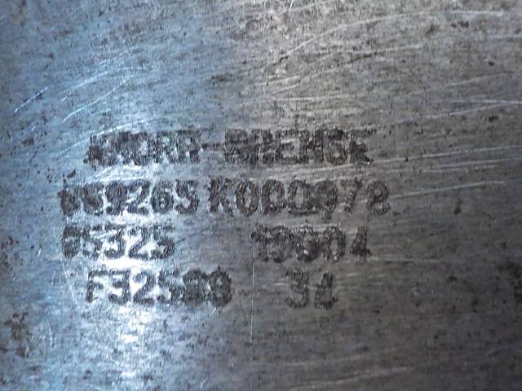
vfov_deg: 46.8
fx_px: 452
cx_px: 261
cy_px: 196
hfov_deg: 60.0
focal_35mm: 30
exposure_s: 1/30
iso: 360
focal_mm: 4.1
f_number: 3.3
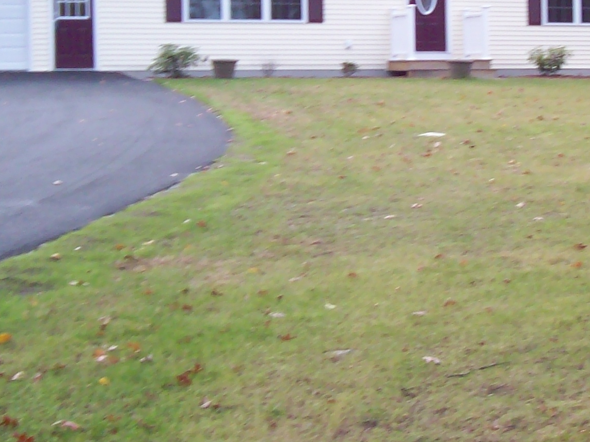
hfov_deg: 24.0
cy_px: 93
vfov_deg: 18.1
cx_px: 402
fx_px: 1380
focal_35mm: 81
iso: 80
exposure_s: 1/141
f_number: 2.7
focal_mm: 6
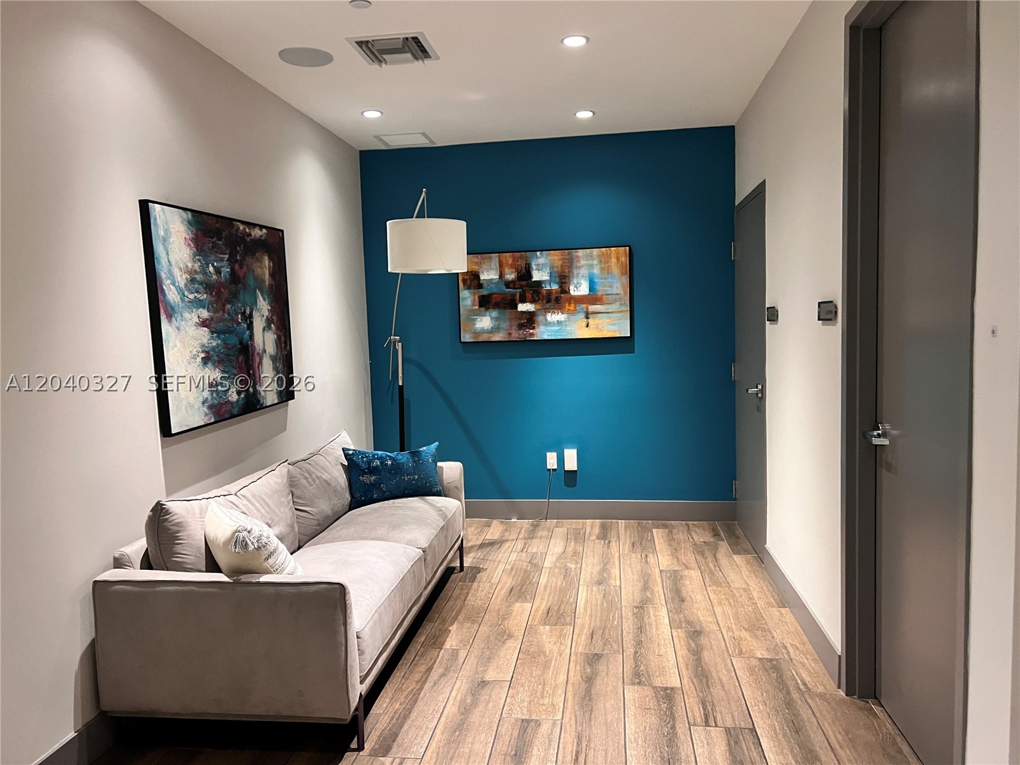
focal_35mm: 26
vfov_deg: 53.1
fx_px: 766
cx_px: 510
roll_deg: +1.7
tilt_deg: -4.7
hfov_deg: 67.3
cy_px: 382
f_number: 1.5
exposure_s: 1/40
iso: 400
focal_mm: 5.7
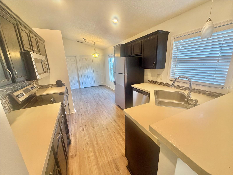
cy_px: 88
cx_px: 116
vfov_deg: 85.7
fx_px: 94
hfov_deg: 102.1
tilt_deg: -14.8
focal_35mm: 14
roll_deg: +2.5
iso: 250
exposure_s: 1/60
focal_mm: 2.22
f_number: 2.2
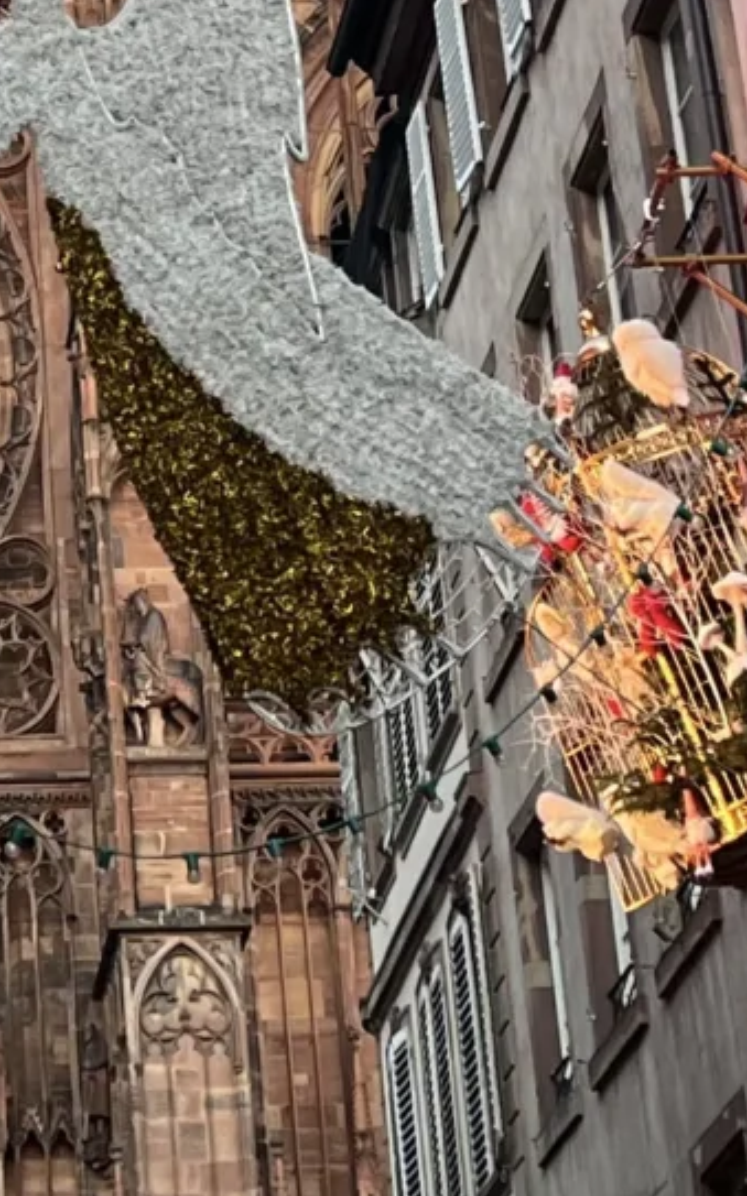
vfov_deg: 15.1
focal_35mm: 130
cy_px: -502
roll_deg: +3.4
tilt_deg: +35.2
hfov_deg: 10.0
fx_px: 4238
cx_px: -84
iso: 125
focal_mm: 5.1
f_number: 1.6
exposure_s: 1/100
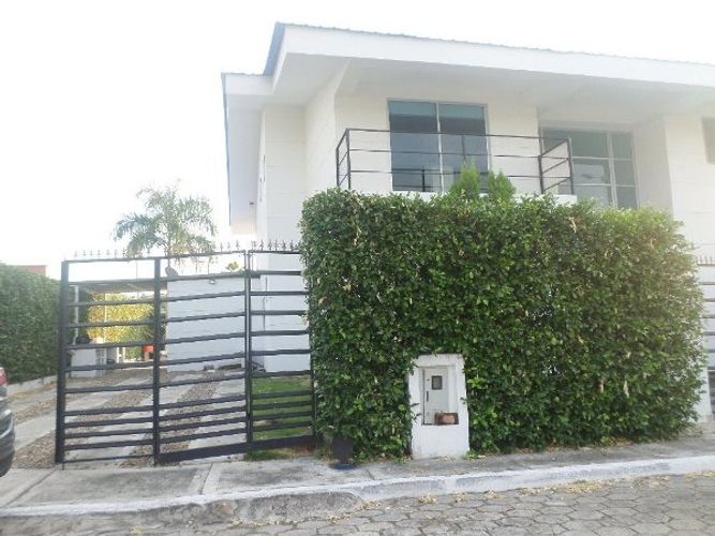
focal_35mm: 25
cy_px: 268
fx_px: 516
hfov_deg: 69.4
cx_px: 358
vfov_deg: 54.9
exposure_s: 1/180
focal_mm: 4.5
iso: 80
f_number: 2.5
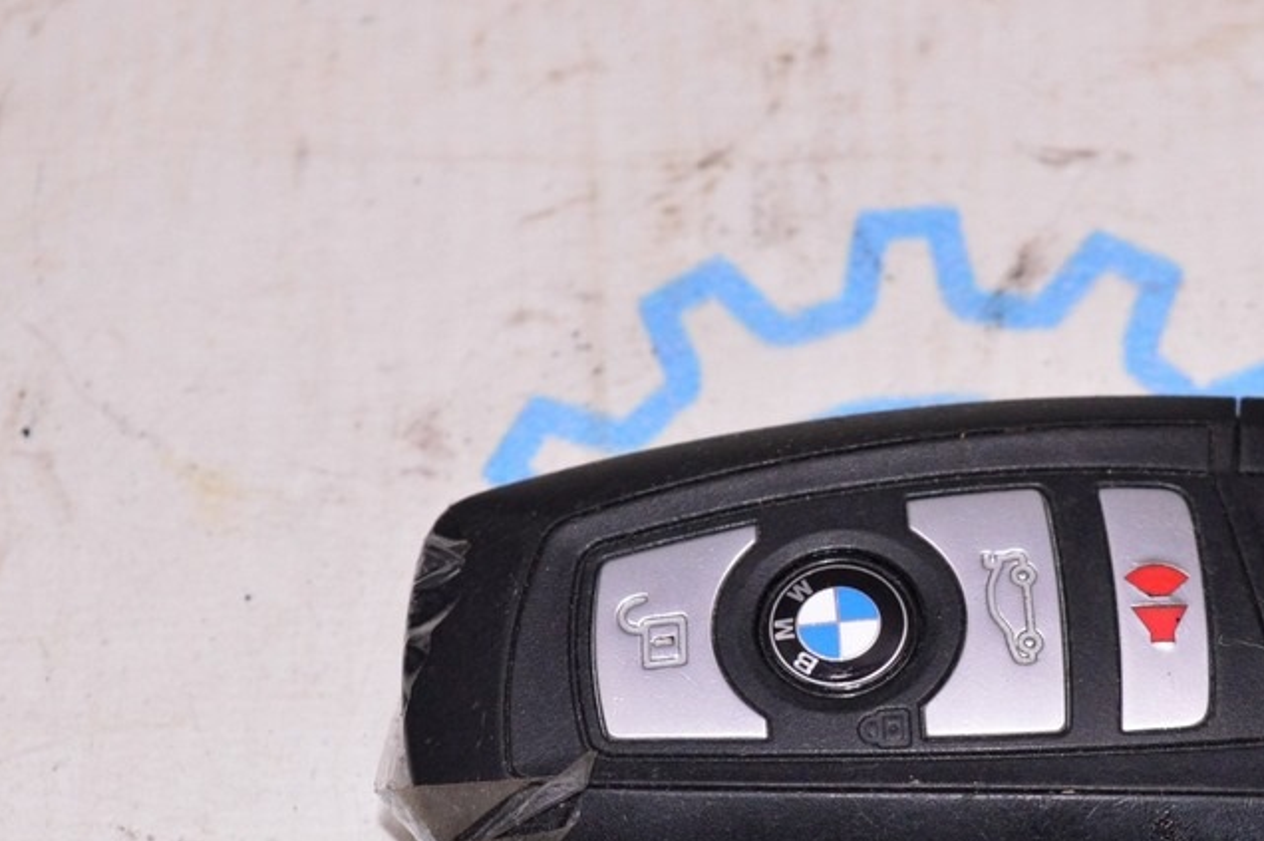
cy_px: 643
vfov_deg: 11.8
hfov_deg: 17.6
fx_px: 4070
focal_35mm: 116
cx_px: 936
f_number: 8
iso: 1600
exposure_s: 1/200
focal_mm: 48
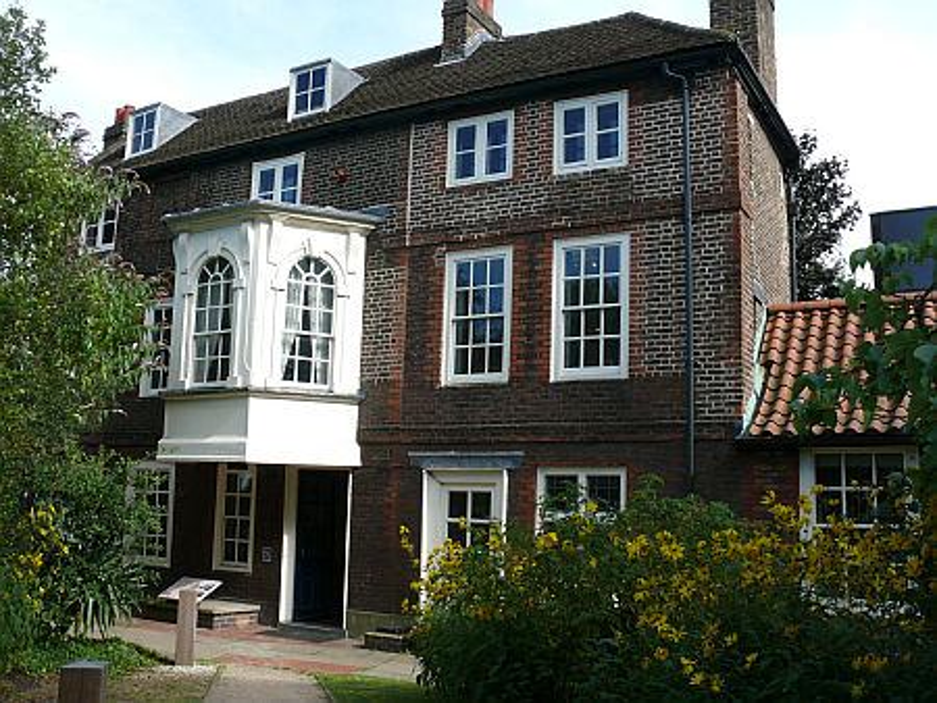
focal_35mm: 35
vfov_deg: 40.7
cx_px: 468
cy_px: 352
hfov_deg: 52.6
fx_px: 948
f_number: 5.6
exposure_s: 1/200
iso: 100
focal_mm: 7.4
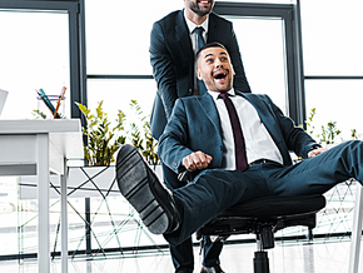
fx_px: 609
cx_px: 250
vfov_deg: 25.3
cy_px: 138
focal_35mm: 58
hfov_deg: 32.8
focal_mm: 35
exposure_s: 1/200
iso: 400
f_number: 3.2
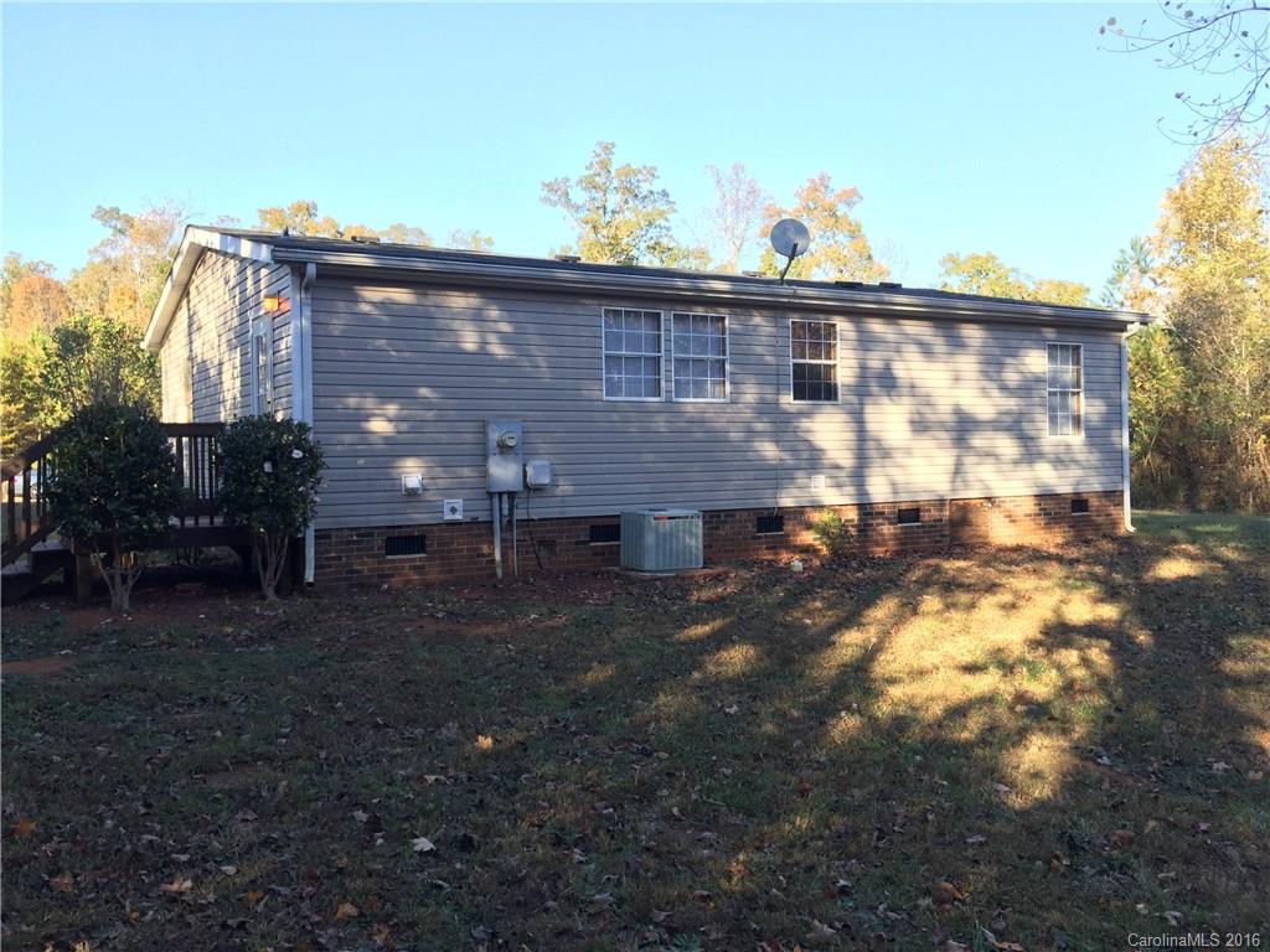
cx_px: 635
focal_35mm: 29
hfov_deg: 61.7
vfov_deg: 48.2
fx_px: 1064
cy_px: 476
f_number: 2.2
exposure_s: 1/257
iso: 32
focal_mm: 4.15
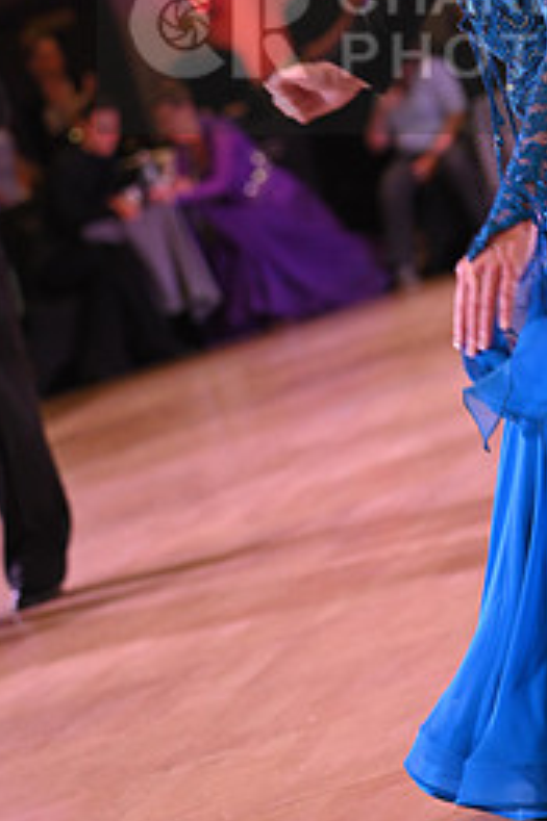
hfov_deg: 5.2
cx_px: 530
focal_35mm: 265
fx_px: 6047
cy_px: 31
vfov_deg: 7.7
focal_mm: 120
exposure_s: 1/200
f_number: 4.5
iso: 1600
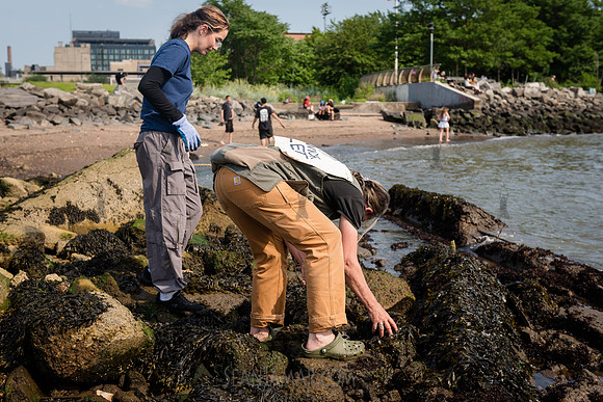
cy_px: 201
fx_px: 729
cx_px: 302
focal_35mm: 44
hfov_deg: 44.9
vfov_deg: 30.8
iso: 320
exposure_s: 1/1600
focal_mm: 38
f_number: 4
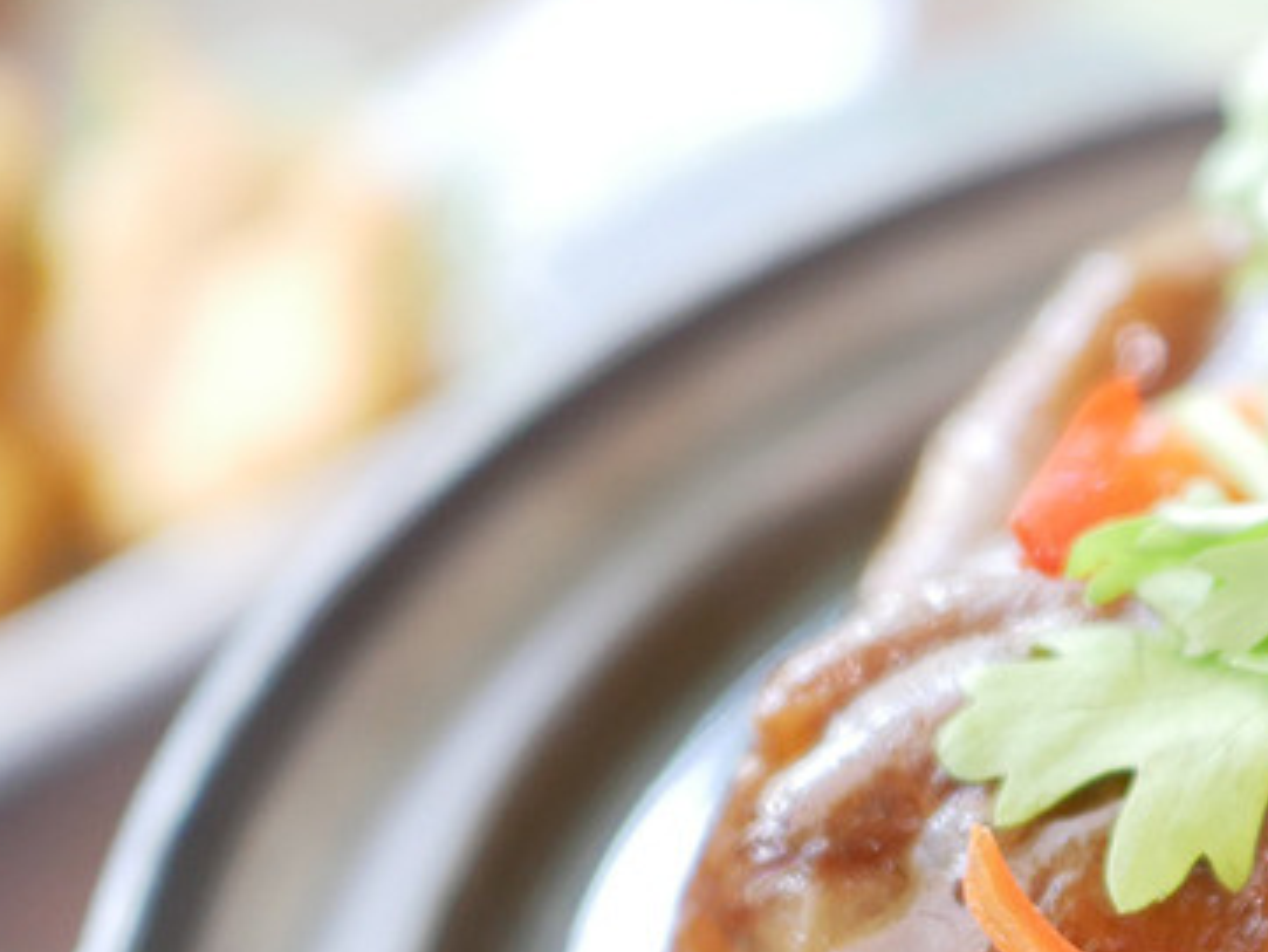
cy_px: 1040
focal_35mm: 83
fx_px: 3041
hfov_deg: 21.1
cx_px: 1700
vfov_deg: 17.2
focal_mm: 15
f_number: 1.7
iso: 500
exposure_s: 1/60
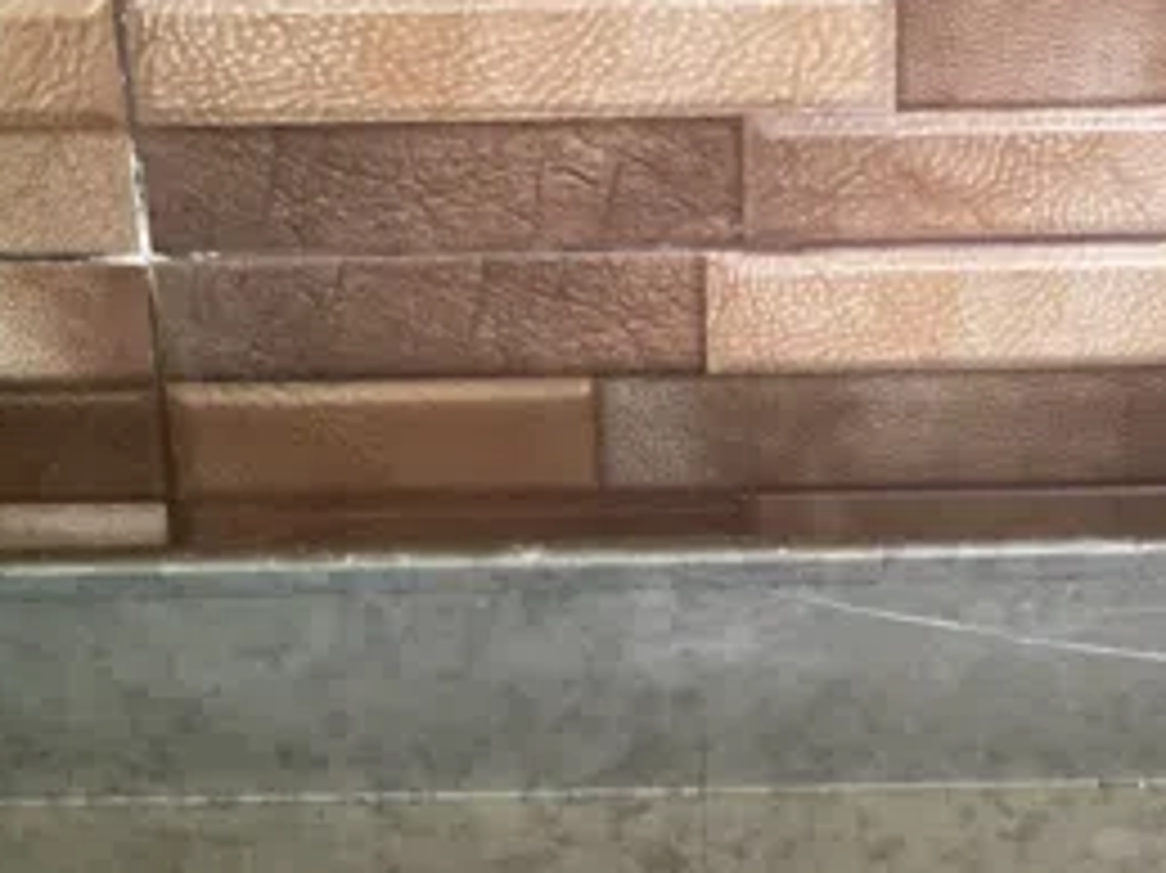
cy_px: 986
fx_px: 5320
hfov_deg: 12.5
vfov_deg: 9.3
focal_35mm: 158
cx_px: 689
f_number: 2.2
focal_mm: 7.5
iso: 400
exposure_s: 1/40
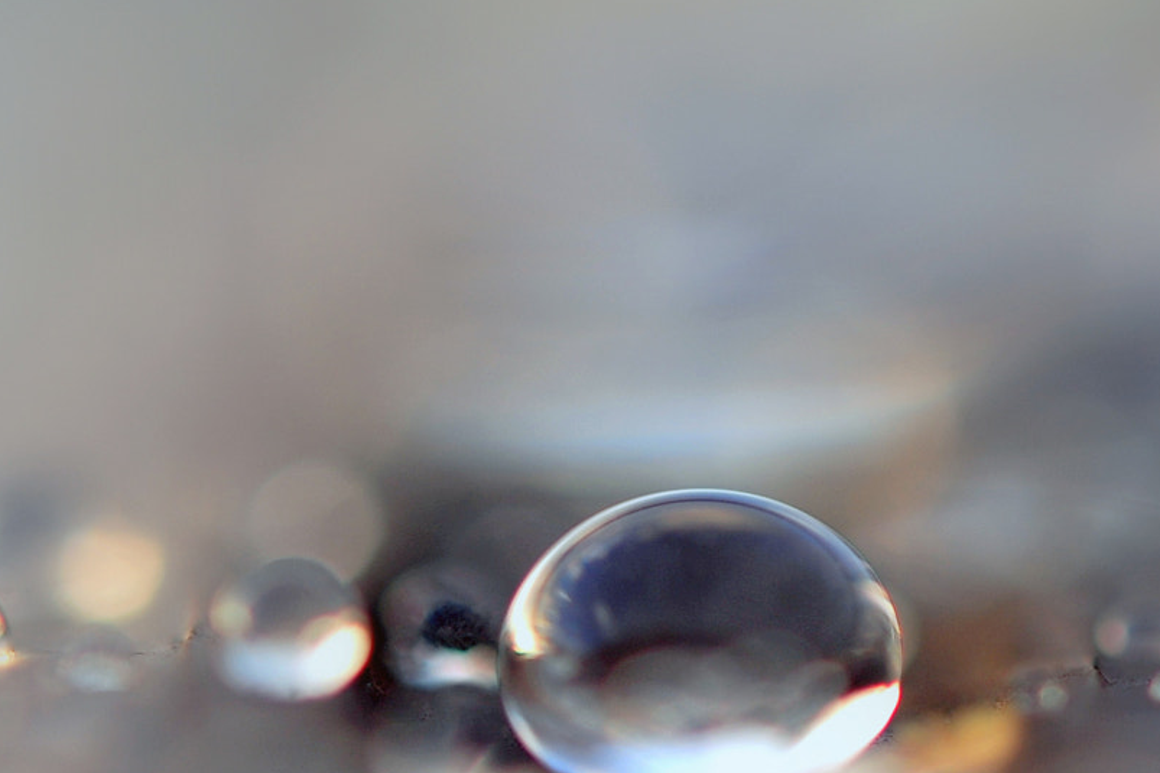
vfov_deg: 9.0
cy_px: 295
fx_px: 4929
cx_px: 904
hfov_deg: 13.4
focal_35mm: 153
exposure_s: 1/100
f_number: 4.8
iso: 200
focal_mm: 60
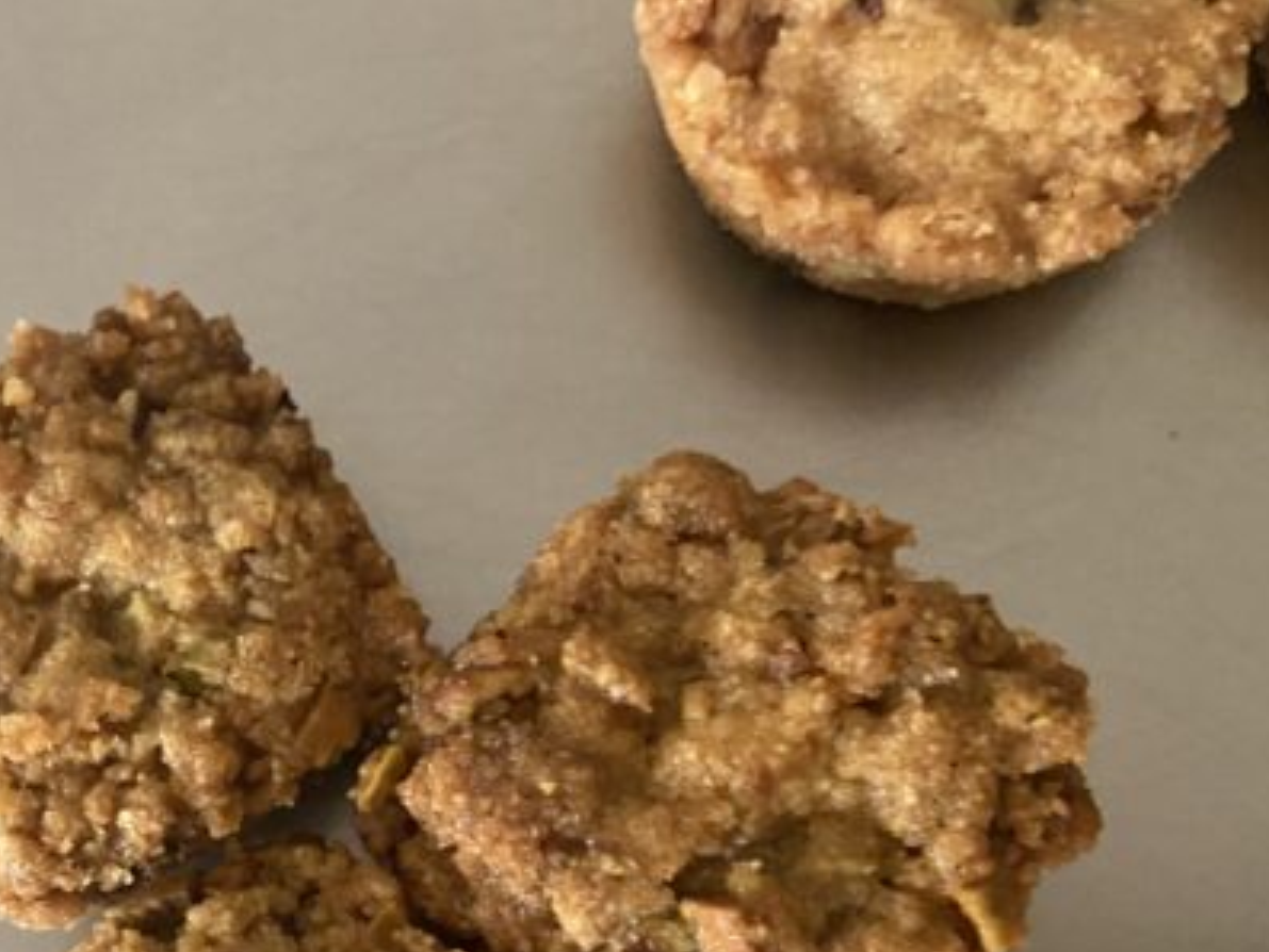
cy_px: 795
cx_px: 261
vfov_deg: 33.1
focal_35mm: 42
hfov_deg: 42.8
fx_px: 1540
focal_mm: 4.25
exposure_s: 1/42
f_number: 1.8
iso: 500
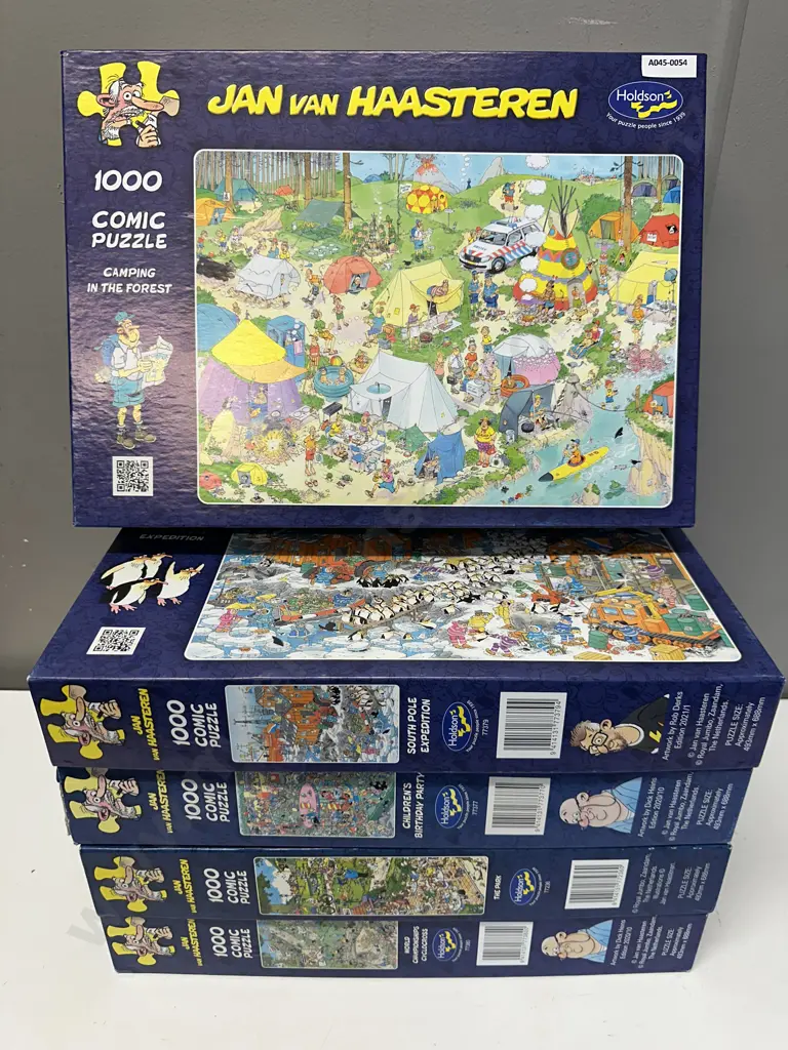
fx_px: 728
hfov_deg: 56.8
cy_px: 525
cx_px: 394
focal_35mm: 24
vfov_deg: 71.6
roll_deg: -0.6
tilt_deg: -27.8
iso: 100
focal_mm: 6.86
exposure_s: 1/100
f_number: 1.78
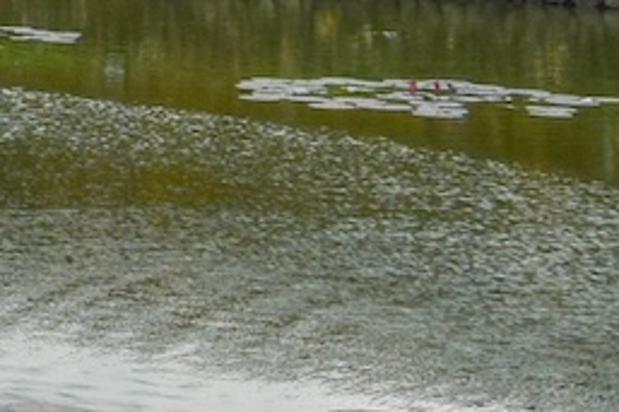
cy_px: -341
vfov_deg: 7.1
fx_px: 3213
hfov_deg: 8.7
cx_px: -1358
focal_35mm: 187
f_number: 11
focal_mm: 16
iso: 320
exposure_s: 1/500
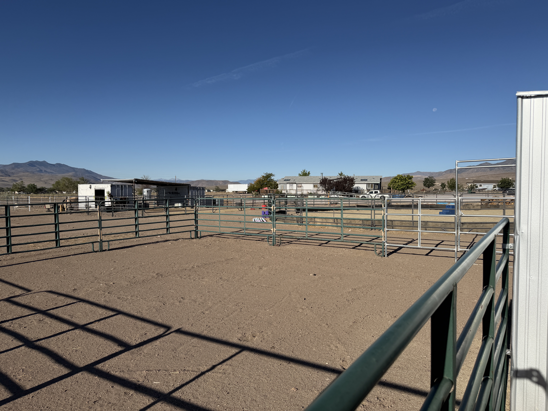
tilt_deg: -2.4
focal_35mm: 24
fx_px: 380
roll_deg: -0.7
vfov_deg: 56.8
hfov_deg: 71.6
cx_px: 274
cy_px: 206
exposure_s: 1/8130
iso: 80
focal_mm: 6.76
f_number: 1.78
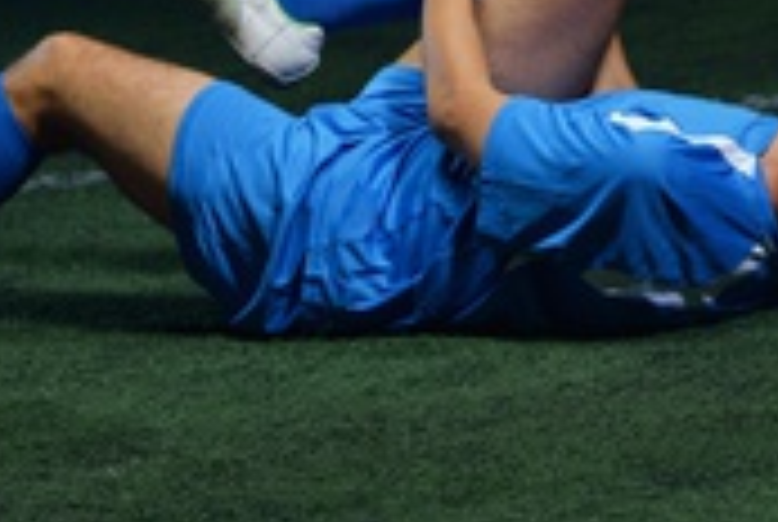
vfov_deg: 6.6
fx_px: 4503
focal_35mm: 208
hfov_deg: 9.9
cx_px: 382
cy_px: 43
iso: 100
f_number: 4.5
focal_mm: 85
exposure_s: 1/160
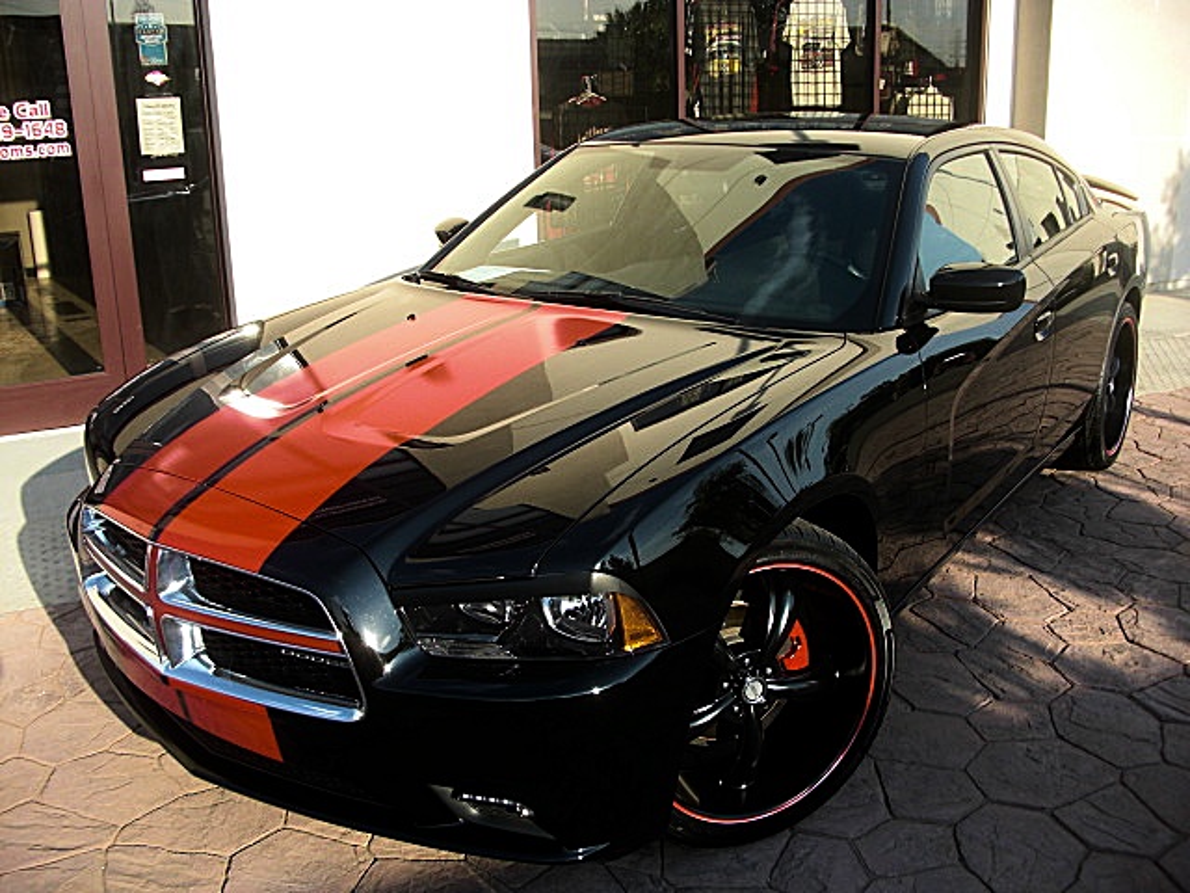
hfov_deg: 51.4
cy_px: 446
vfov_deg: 39.7
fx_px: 1238
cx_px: 595
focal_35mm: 36
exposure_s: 1/400
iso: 50
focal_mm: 6.3
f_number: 2.8
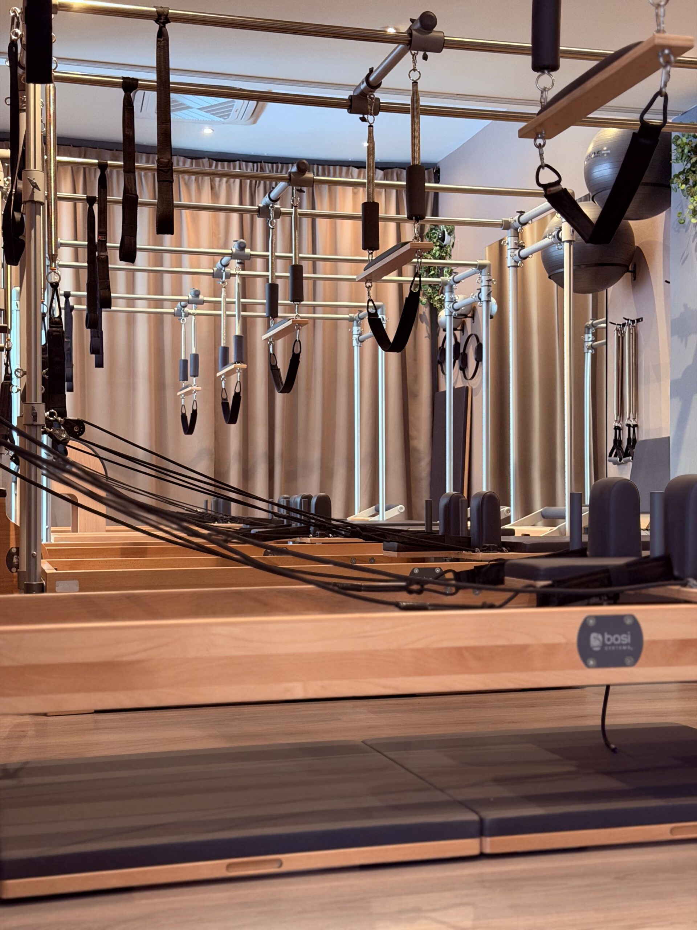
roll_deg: +0.1
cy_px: 465
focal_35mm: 48
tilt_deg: +0.2
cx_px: 348
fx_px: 1289
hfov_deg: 30.3
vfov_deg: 39.7
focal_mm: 6.76
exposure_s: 1/33
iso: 250
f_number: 1.78
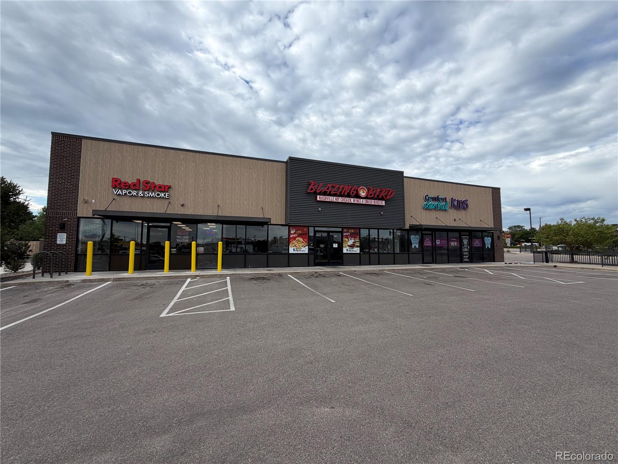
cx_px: 309
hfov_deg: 102.1
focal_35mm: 14
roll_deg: +0.1
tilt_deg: +4.3
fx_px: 250
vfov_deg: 85.7
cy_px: 232
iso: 25
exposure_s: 1/770
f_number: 2.2
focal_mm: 2.22
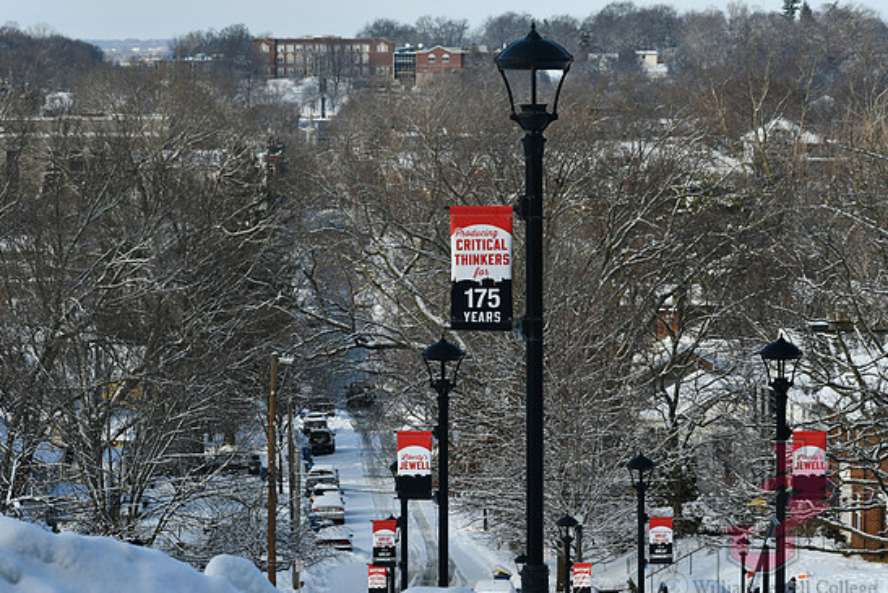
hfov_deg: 12.9
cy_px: 311
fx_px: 3923
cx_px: 437
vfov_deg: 8.6
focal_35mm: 159
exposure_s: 1/250
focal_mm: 100
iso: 100
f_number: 8
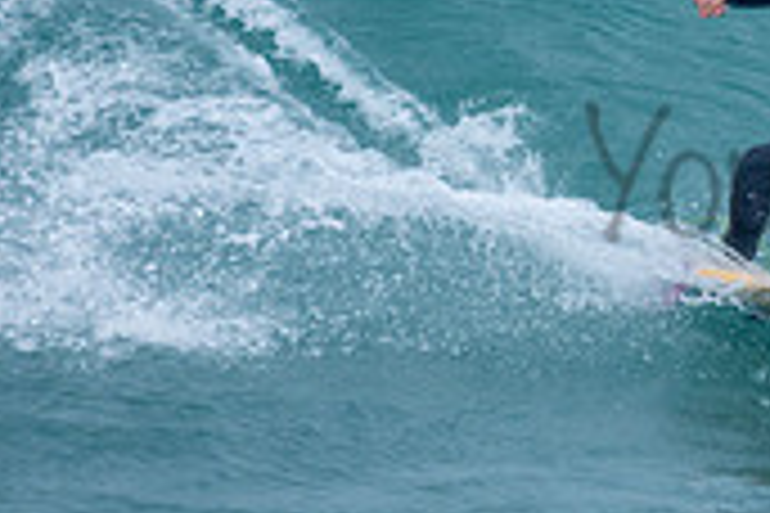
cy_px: 133
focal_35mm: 2448
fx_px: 52356
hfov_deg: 0.8
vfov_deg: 0.6
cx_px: 1049
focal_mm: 480
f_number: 5.6
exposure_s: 1/500
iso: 400
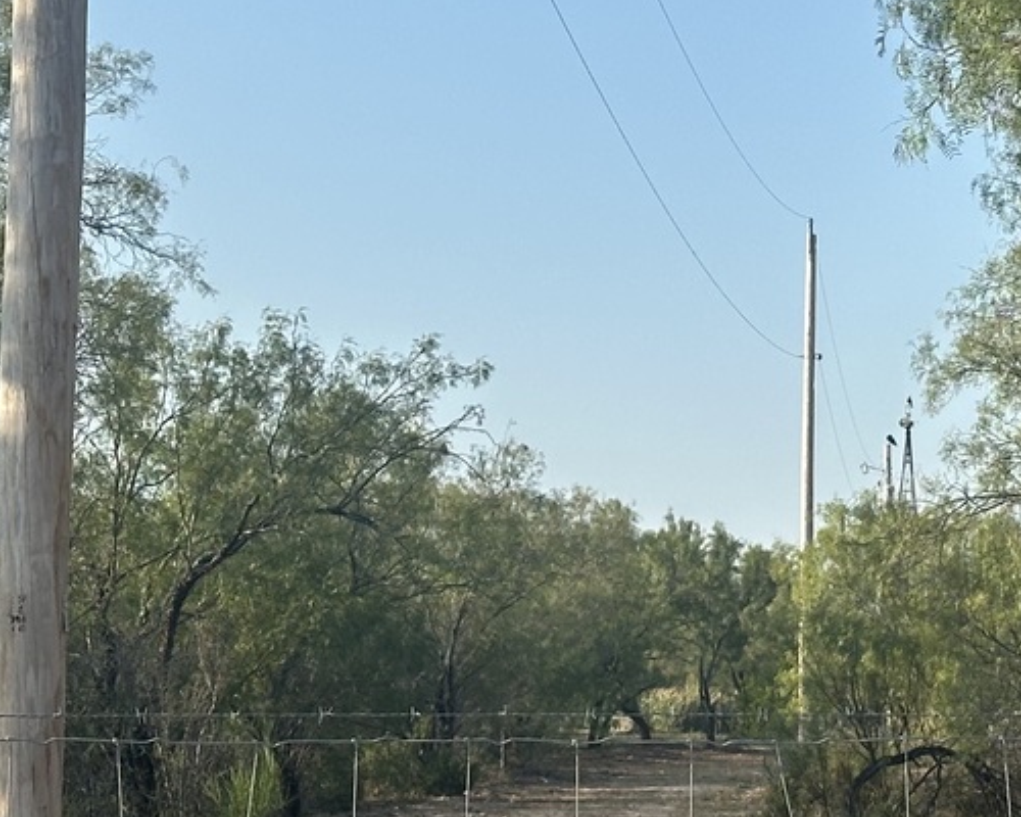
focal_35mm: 135
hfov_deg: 14.0
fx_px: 4079
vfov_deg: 11.4
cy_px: 294
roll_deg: -1.1
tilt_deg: +6.3
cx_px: 1066
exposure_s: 1/2070
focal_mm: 6.86
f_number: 1.78
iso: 64
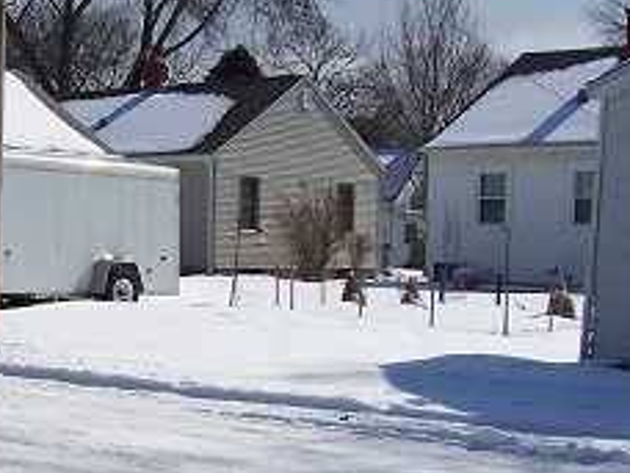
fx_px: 1565
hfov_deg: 21.9
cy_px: 376
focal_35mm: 86
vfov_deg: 17.0
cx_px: 3
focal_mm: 5.6
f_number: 5.6
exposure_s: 1/1000
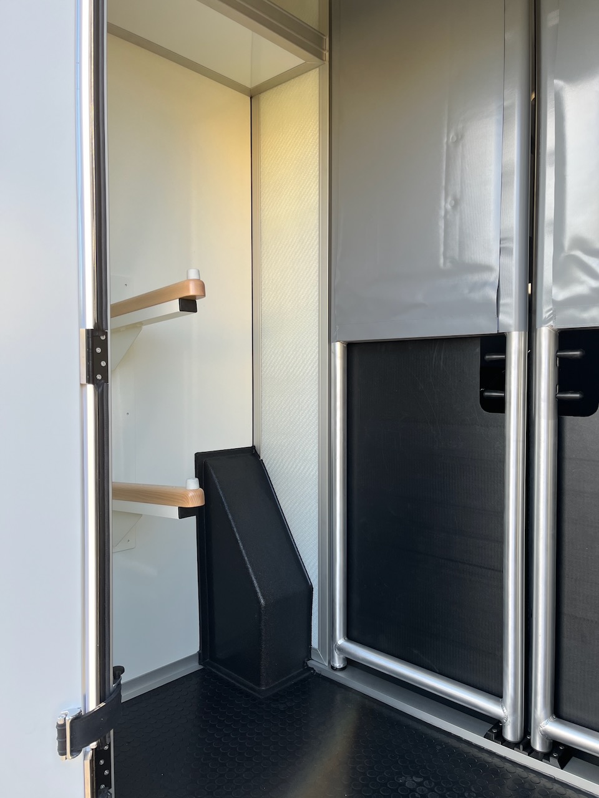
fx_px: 600
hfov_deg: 53.1
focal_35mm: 26
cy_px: 399
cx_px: 300
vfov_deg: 67.3
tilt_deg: -3.0
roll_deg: +0.2
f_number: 1.6
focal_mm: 5.1
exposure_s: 1/237
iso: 40
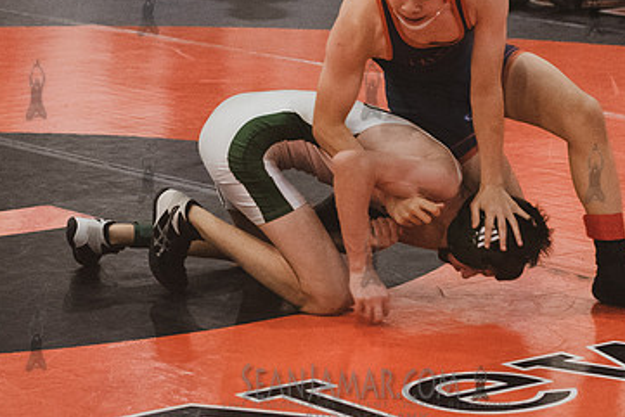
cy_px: 47
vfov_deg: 8.4
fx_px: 2831
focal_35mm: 163
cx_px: 269
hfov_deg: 12.6
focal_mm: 70
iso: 8000
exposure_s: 1/640
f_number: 3.2
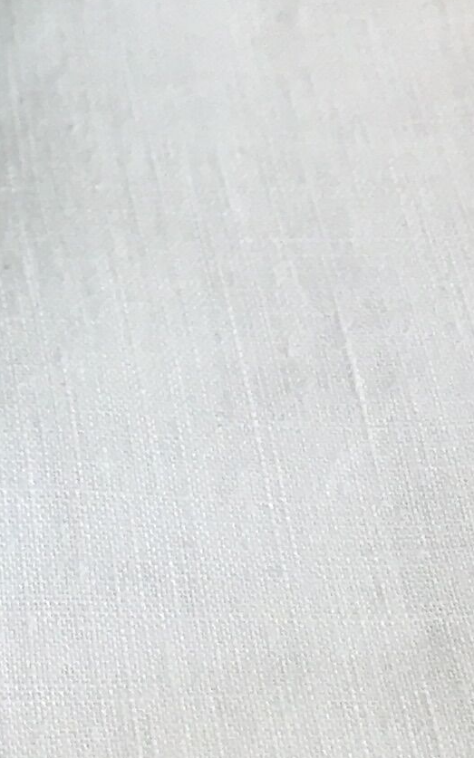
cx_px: -474
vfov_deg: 12.3
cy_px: -802
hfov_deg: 8.4
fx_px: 3060
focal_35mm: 148
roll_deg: +0.6
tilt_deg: -29.0
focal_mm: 4.15
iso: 32
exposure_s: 1/100
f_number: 2.2
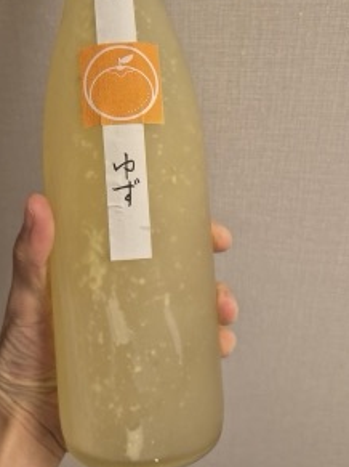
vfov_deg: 48.2
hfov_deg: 37.6
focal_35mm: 38
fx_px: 511
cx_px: 146
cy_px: 159
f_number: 1.8
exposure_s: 1/120
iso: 200
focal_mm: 5.4
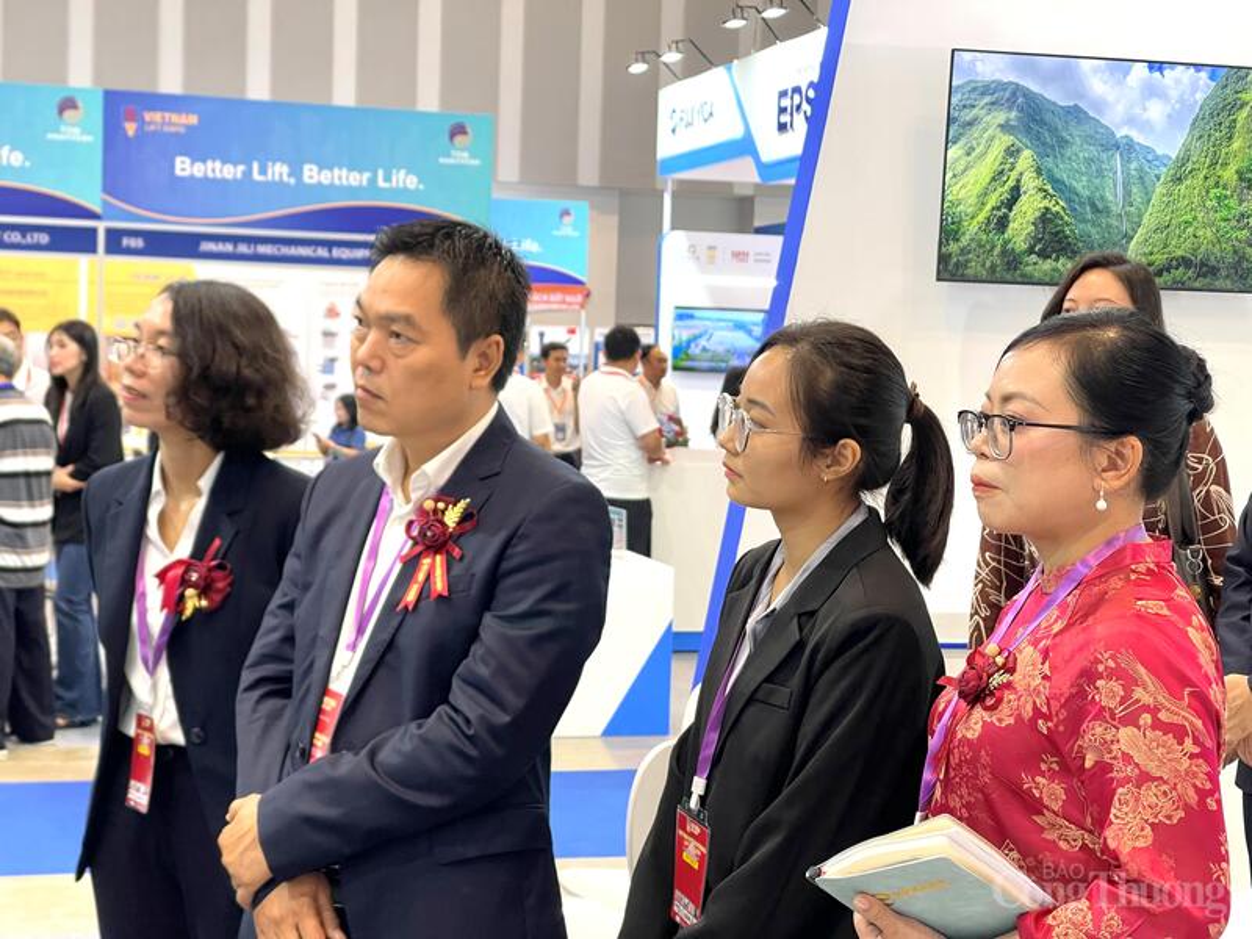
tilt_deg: -1.9
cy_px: 470
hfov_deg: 30.3
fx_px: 2315
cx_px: 626
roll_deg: -1.8
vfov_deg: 22.9
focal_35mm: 64
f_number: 2.2
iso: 125
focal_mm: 7.5
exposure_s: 1/50
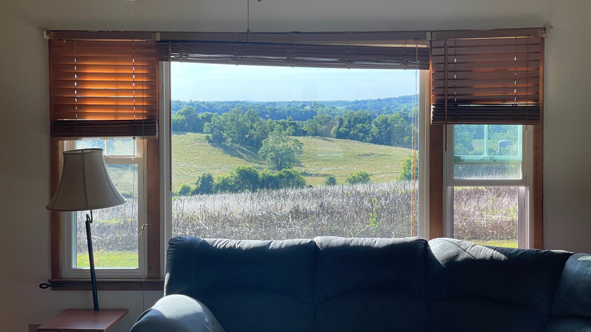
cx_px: 296
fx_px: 1097
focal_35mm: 70
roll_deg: -0.3
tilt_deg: -2.0
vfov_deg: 17.2
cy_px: 157
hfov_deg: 30.2
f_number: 2.2
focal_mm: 7.5
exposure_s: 1/136
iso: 20
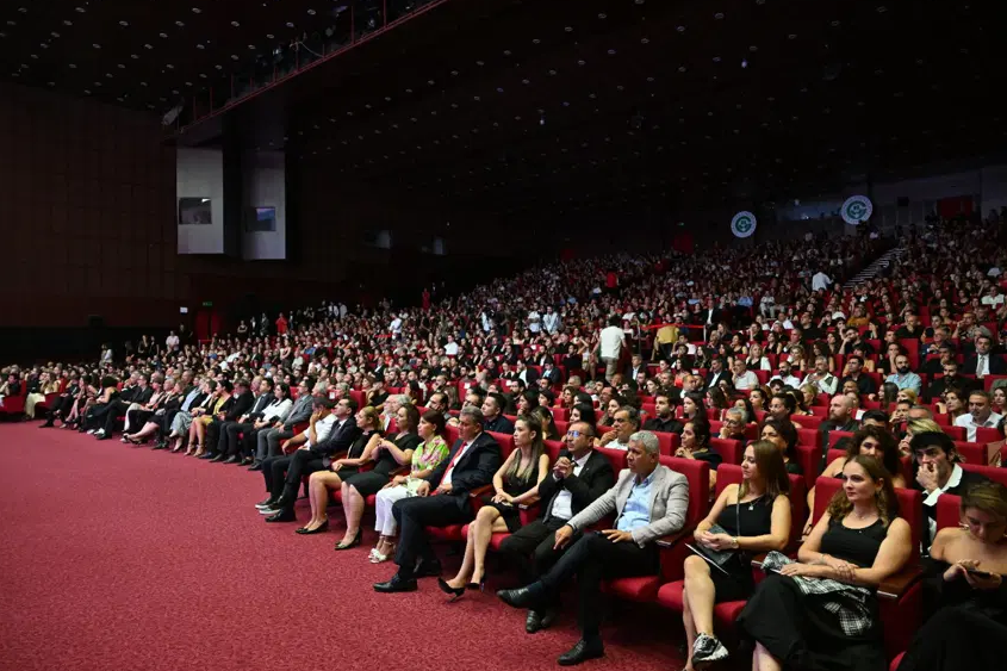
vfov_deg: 51.3
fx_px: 699
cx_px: 503
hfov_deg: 71.5
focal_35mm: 25
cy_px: 331
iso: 3200
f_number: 4
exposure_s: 1/60
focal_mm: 24
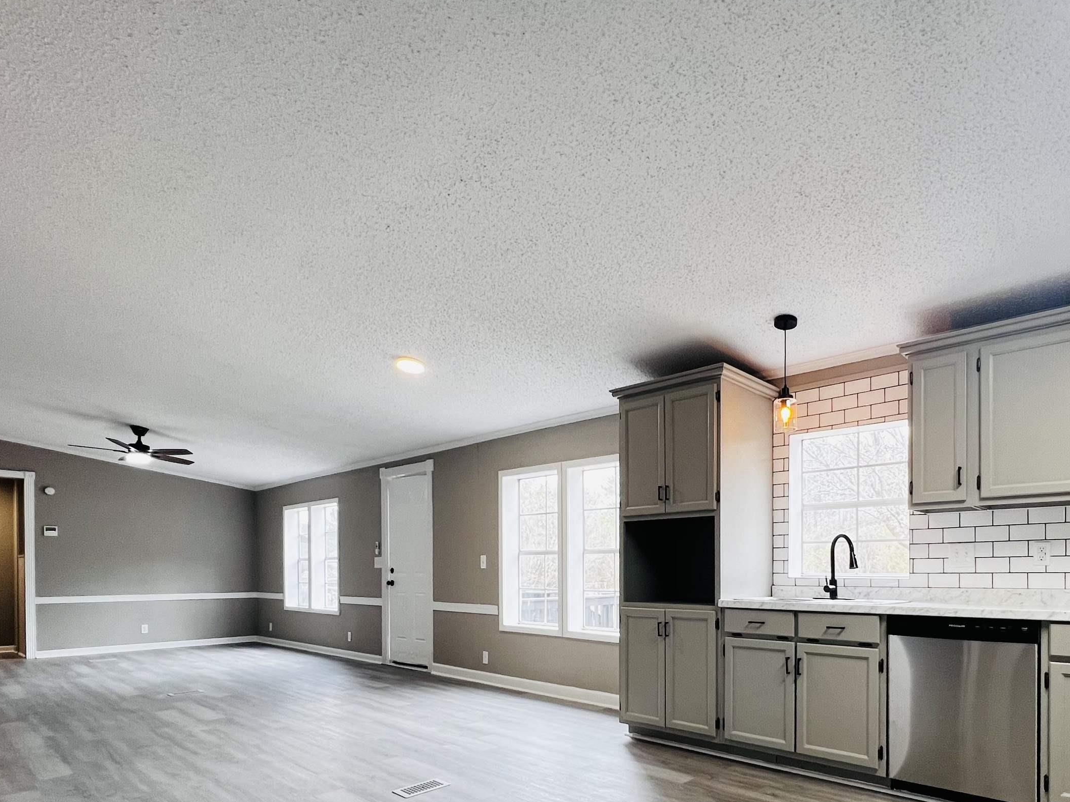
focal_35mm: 19
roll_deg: +0.0
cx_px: 663
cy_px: 573
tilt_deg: -1.8
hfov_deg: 83.2
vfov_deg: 65.6
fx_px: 587
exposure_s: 1/60
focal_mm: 1.57
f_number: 1.8
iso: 160
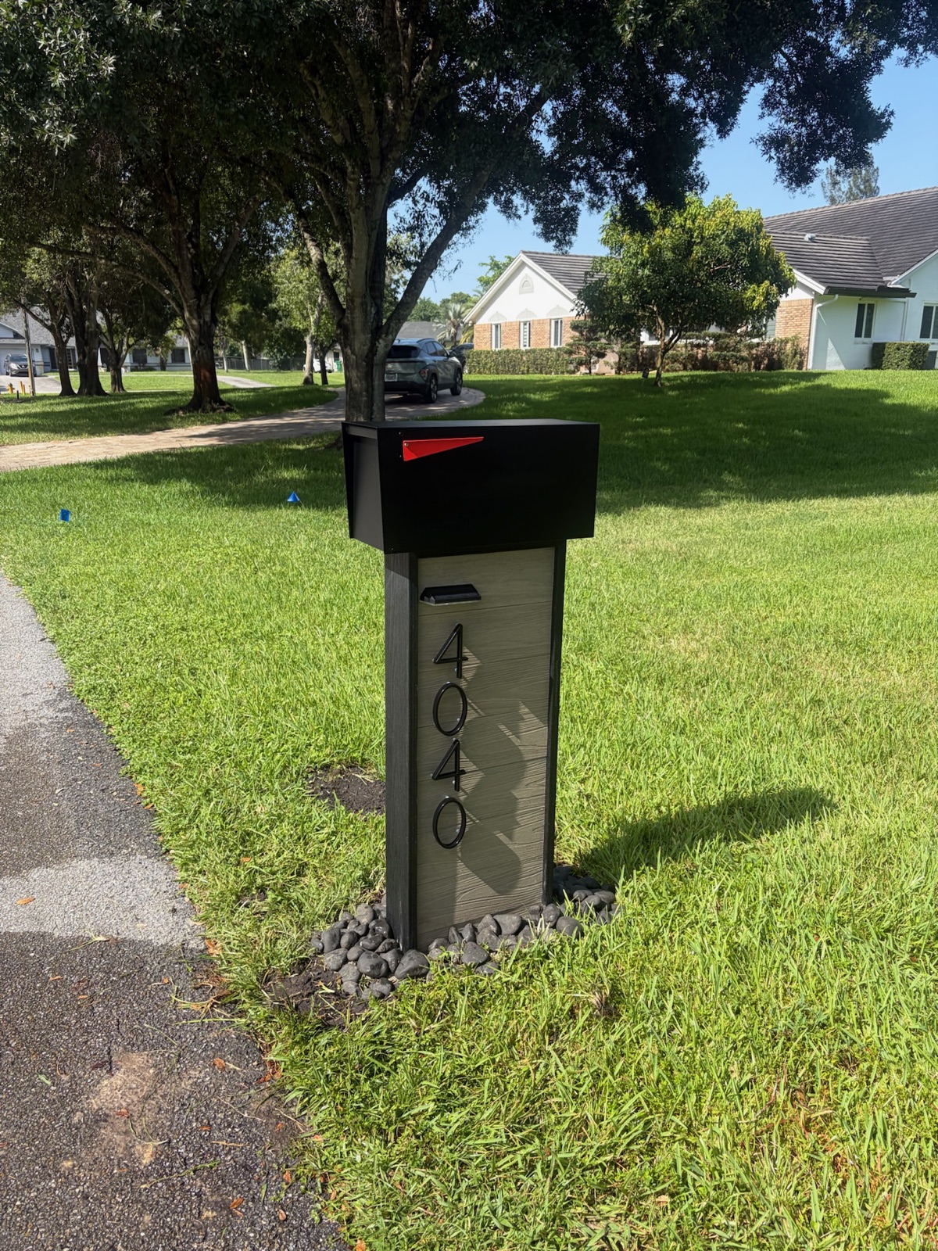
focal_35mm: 26
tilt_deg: -14.1
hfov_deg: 53.1
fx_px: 939
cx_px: 469
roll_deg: +2.0
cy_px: 626
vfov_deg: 67.3
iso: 50
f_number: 1.6
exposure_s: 1/1706
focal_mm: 5.96
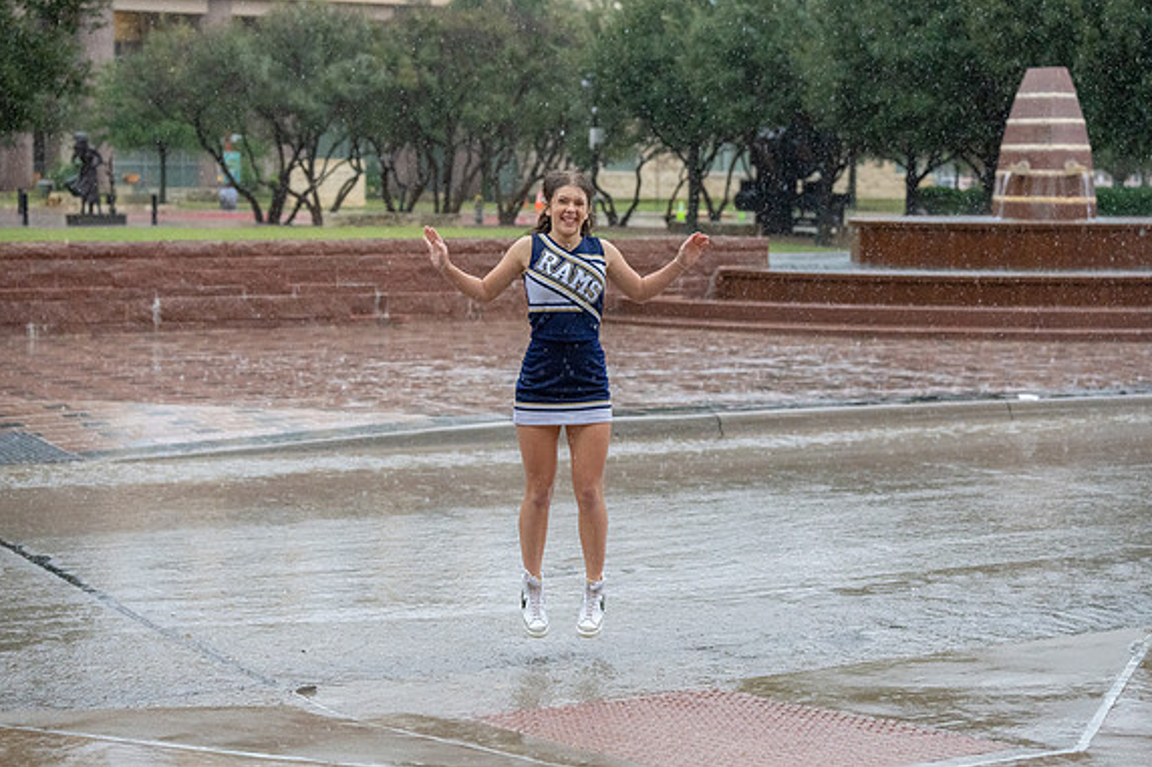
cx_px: 574
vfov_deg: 19.2
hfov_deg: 28.5
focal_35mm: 71
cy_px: 379
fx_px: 2271
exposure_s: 1/1000
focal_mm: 70
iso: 6400
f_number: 3.5
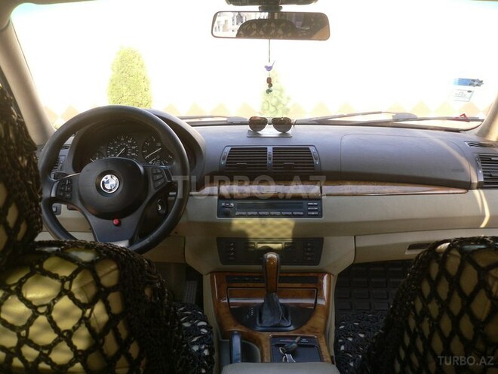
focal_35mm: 35
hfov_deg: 52.6
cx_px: 249
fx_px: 504
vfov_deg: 40.7
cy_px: 187
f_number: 2.8
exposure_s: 1/80
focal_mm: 5.8
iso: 100
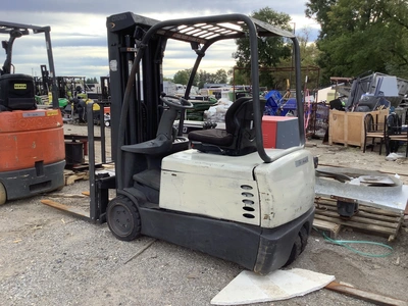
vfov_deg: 45.4
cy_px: 153
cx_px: 204
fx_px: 365
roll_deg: -1.5
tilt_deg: -8.8
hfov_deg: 58.4
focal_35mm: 31
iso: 25
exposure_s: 1/122
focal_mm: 3.3
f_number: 2.4
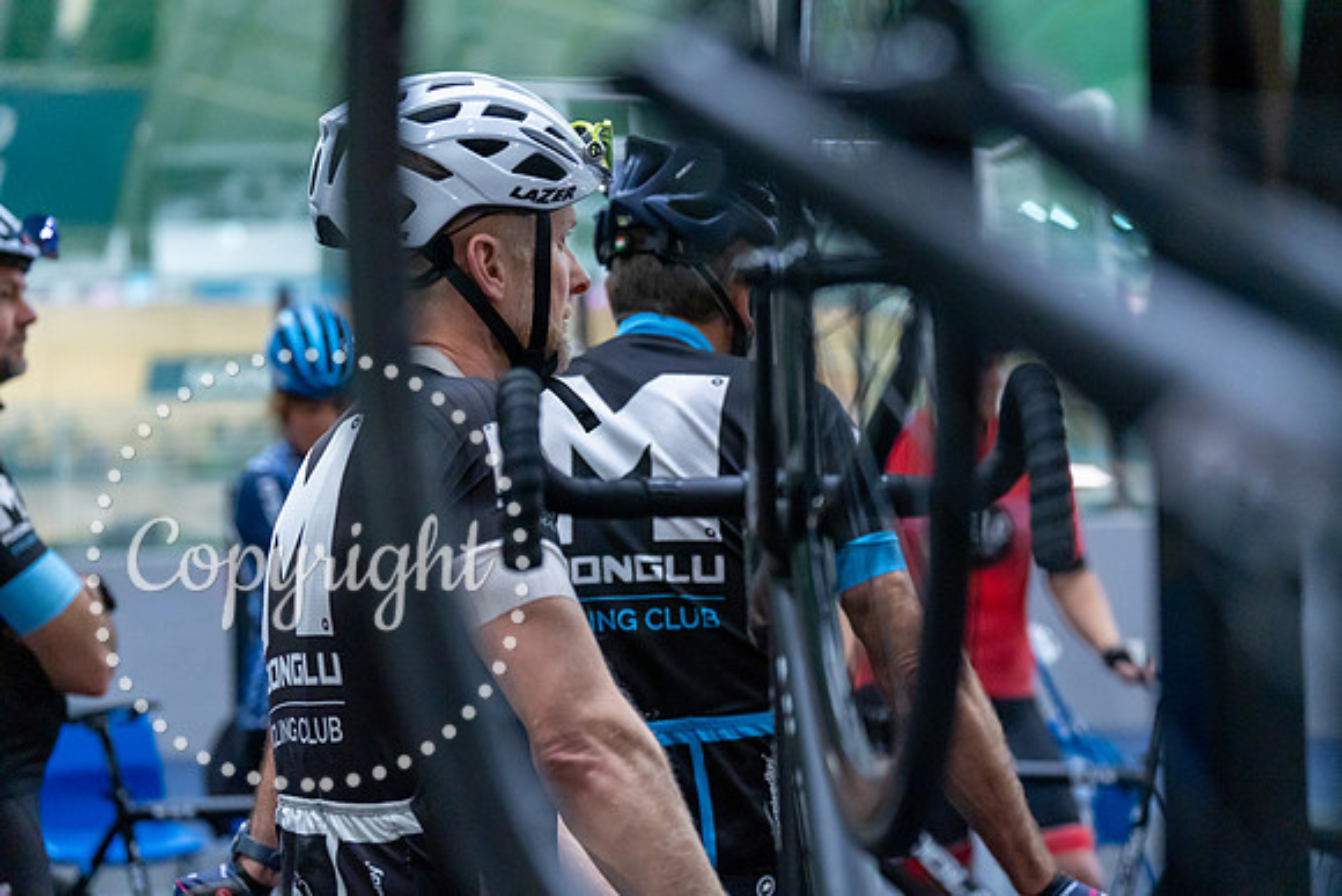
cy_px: 448
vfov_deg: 17.7
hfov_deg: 26.3
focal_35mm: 77
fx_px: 2871
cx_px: 671
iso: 6400
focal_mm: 77
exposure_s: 1/1000
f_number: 3.2
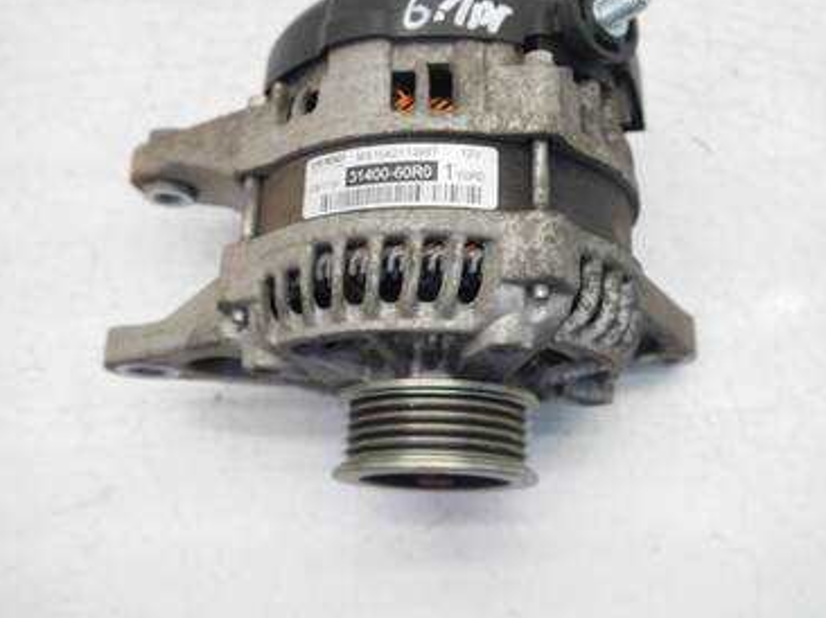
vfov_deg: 34.2
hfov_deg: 44.7
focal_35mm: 42
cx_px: 467
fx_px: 1002
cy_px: 250
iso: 400
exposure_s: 1/60
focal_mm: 16
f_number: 3.8
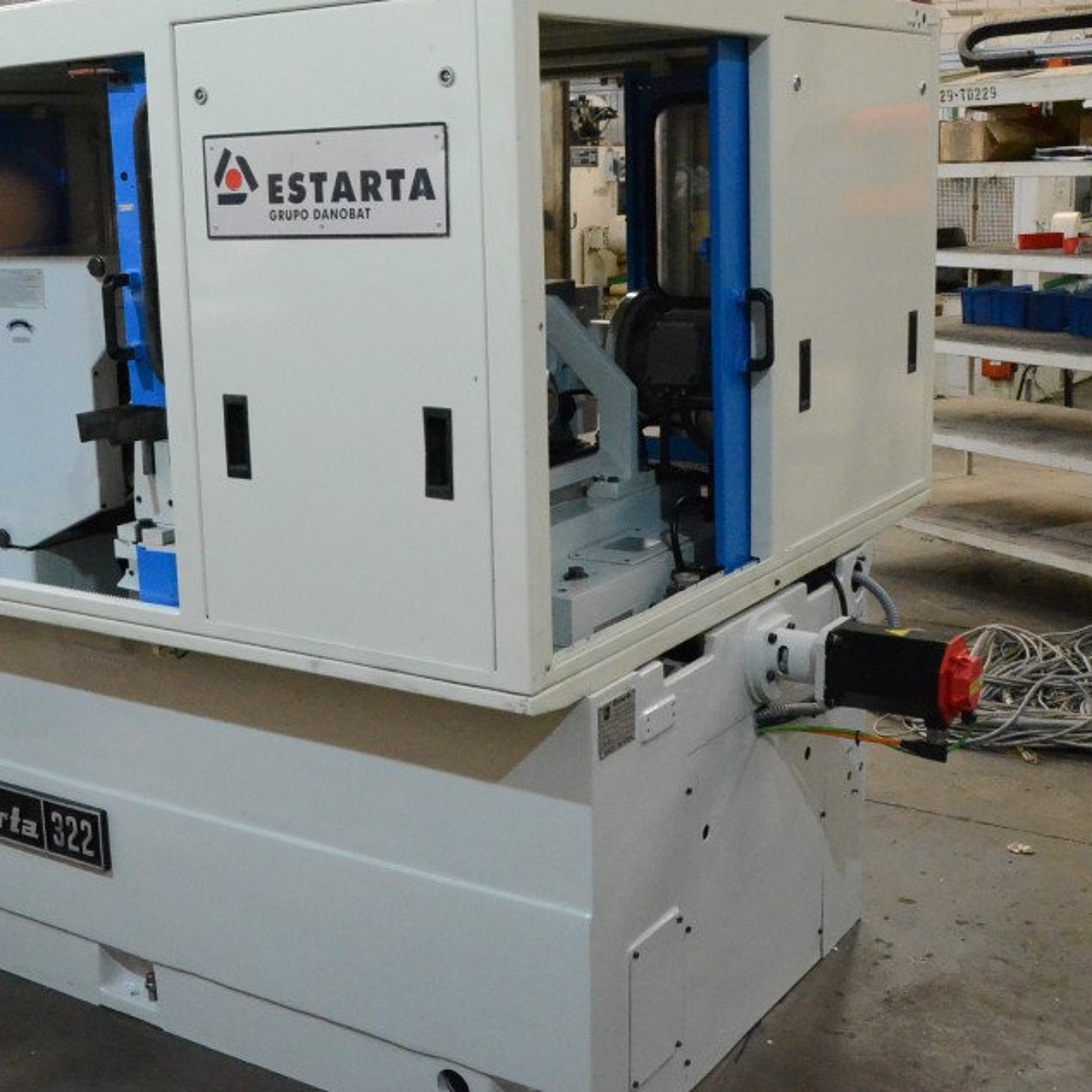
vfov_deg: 35.3
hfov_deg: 35.0
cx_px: 357
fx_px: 1713
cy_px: 474
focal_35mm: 48
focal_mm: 22
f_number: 7.1
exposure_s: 1/200
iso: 6400
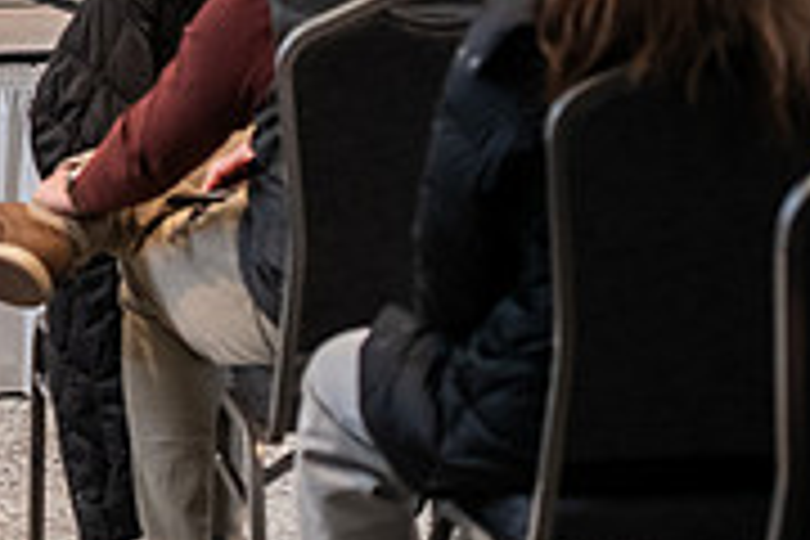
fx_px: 6884
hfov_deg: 6.6
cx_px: -446
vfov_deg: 4.5
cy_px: -250
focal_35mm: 306
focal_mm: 95
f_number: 3.5
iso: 1600
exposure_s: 1/200
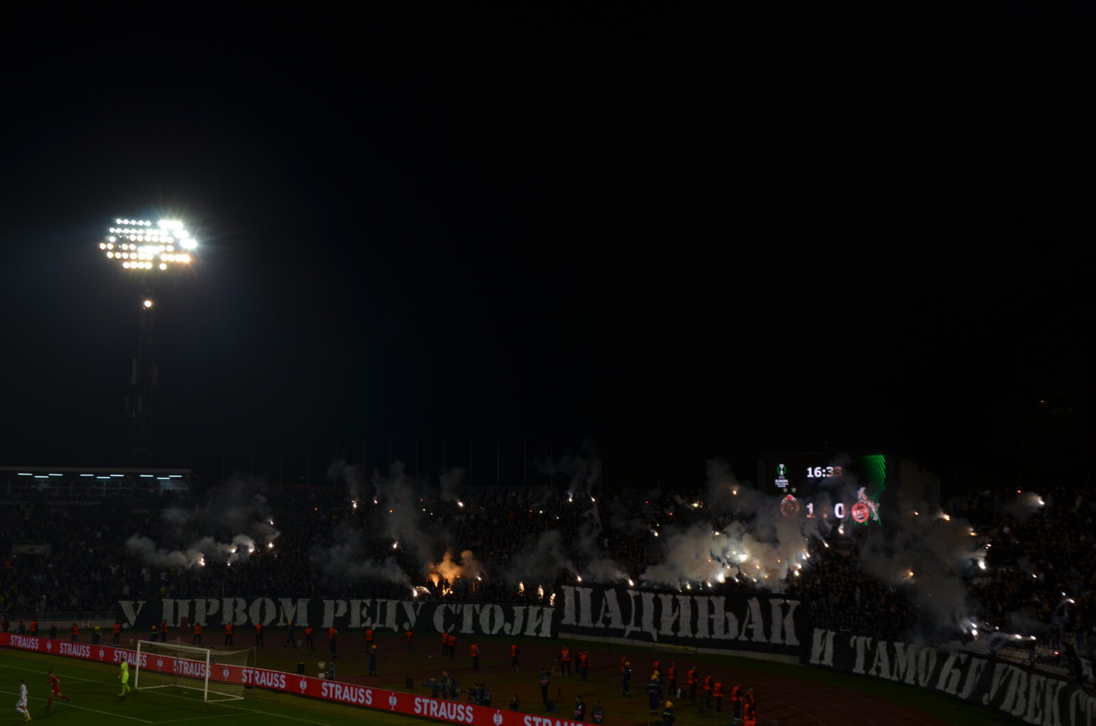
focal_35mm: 48
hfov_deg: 41.2
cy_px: 363
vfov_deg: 28.0
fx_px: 1458
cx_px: 548
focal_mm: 32
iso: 200
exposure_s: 1/125
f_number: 5.6
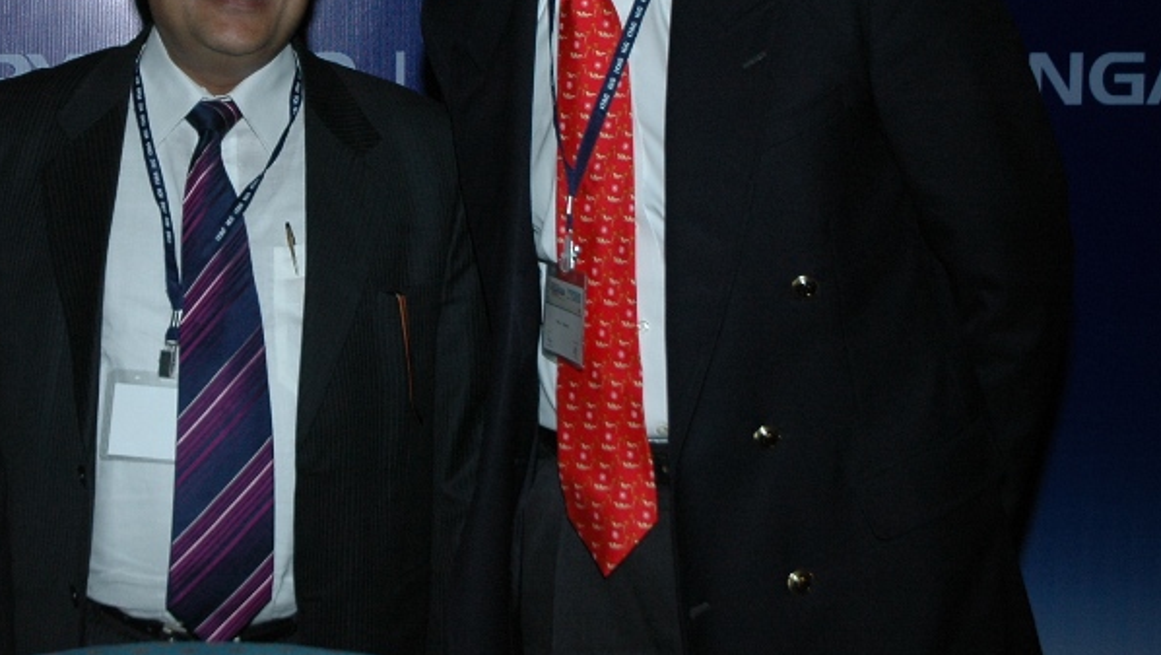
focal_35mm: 78
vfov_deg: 15.4
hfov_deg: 26.6
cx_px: 212
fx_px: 2399
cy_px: 138
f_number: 6.3
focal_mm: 29
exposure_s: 1/160
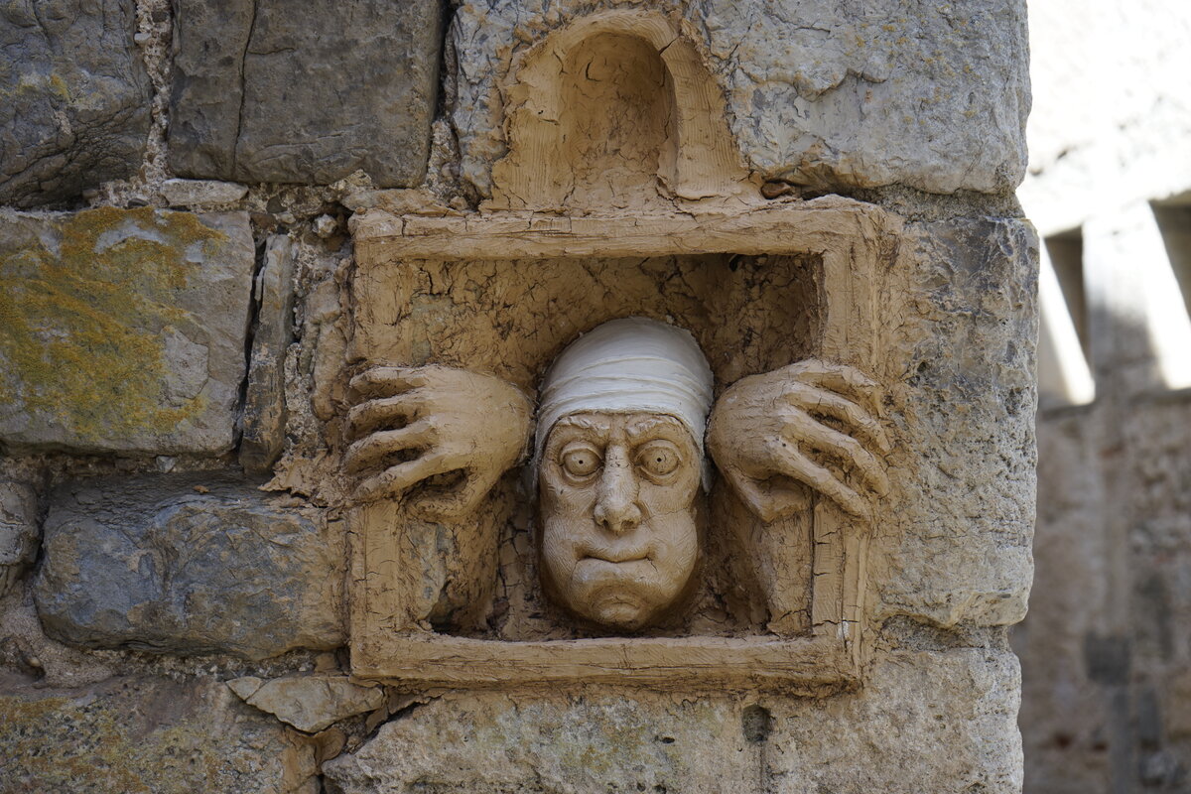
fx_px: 2316
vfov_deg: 19.5
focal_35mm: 70
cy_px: 397
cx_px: 596
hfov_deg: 28.8
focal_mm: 70
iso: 250
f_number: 5.6
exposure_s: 1/160
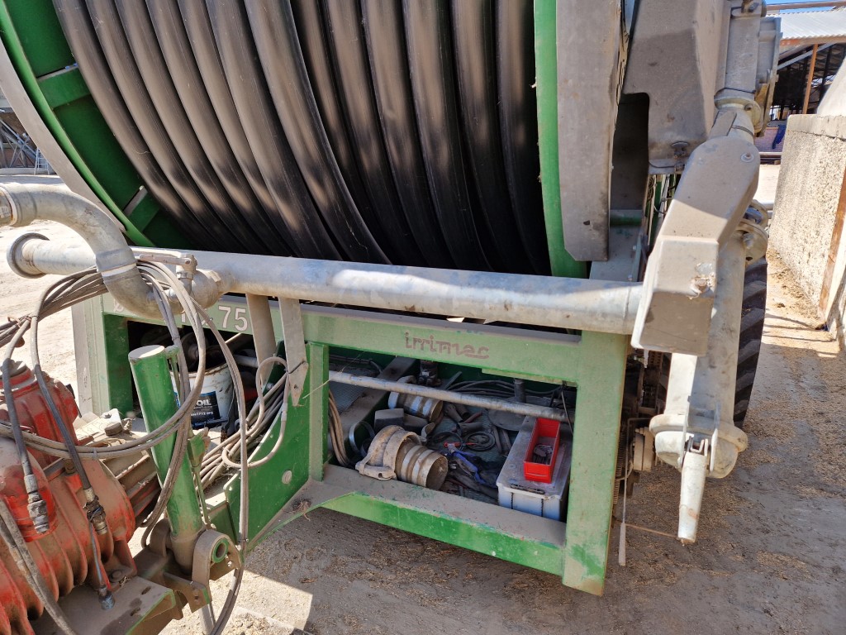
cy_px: 318
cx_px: 423
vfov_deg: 58.9
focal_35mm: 23
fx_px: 562
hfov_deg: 73.9
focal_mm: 5.4
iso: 50
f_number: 1.8
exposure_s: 1/522
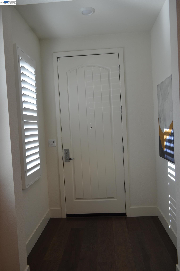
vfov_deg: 62.0
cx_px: 90
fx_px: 226
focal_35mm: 30
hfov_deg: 43.4
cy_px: 136
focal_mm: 20
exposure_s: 1/125
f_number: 5.6
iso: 250
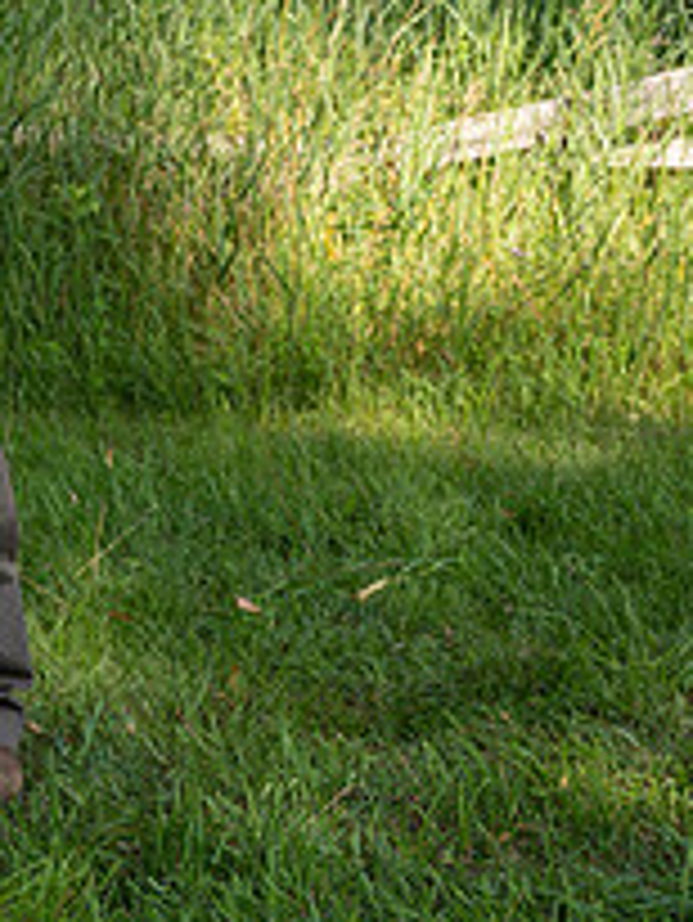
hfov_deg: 9.4
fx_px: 4053
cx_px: -468
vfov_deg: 12.9
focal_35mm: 152
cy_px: 58
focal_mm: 56
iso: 180
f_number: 5.6
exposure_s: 1/250
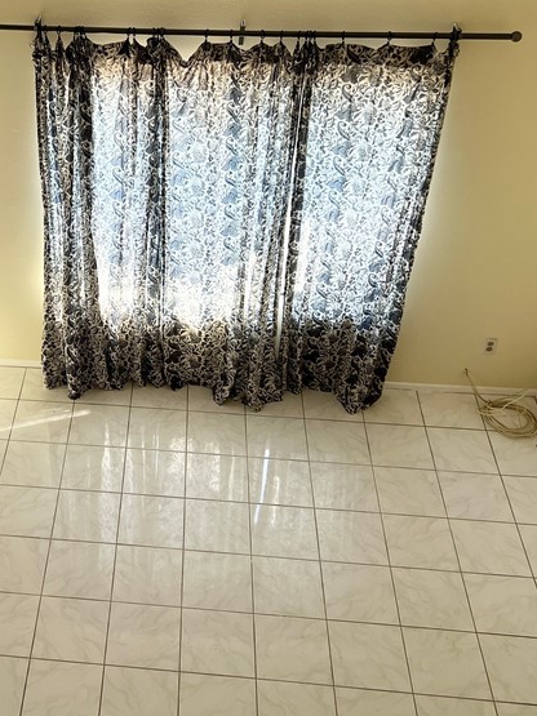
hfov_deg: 29.3
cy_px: 244
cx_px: 80
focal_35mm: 48
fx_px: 993
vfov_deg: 39.2
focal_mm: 5.7
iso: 64
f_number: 1.5
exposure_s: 1/120
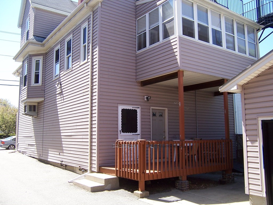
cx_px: 136
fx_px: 260
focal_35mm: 33
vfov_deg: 42.9
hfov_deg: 55.4
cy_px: 102
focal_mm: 5.5
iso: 80
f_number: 3.4
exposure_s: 1/350
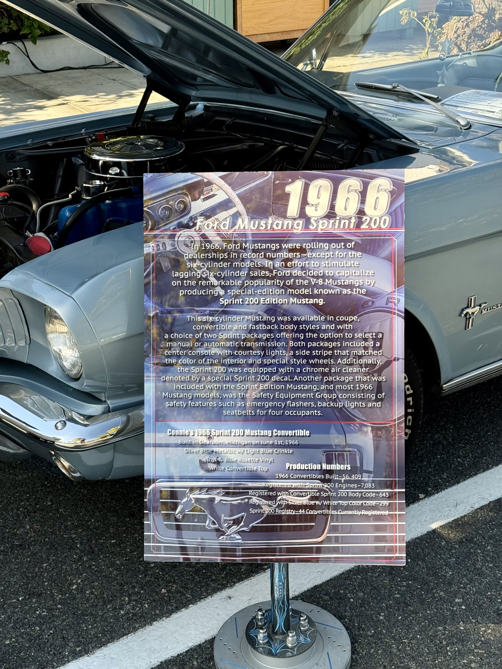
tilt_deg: -25.4
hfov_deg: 30.3
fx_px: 928
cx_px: 251
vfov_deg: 39.7
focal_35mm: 48
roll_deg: -0.6
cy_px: 334
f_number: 1.78
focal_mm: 6.76
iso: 80
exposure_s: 1/527
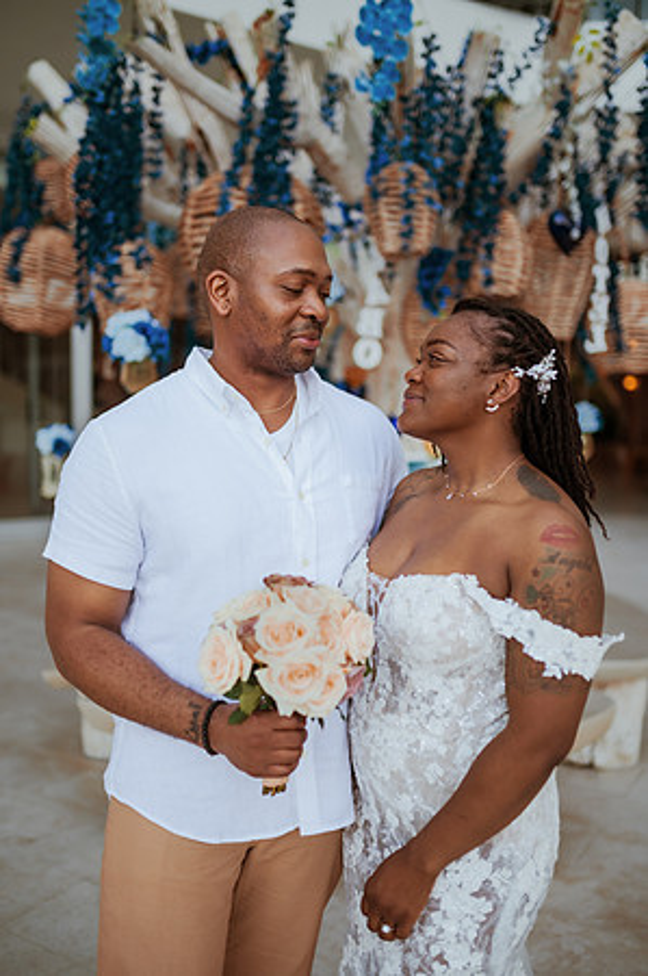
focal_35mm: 35
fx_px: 947
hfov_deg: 37.8
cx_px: 324
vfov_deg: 54.5
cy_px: 488
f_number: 1.4
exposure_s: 1/640
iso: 125
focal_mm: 35
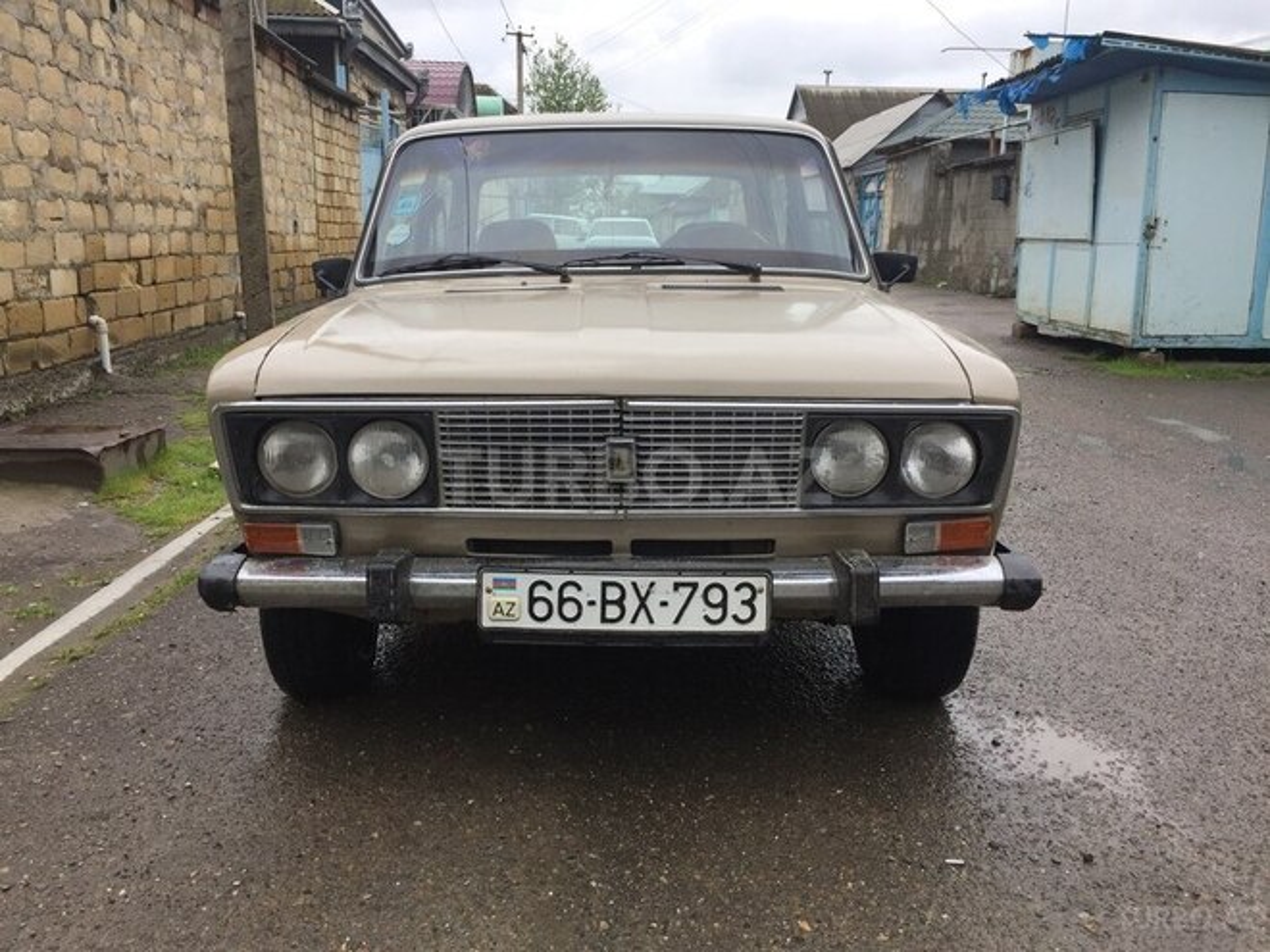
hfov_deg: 61.7
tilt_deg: -11.1
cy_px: 476
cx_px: 635
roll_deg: -1.5
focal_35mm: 29
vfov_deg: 48.2
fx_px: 1064
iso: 32
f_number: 2.2
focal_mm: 4.15
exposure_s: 1/791
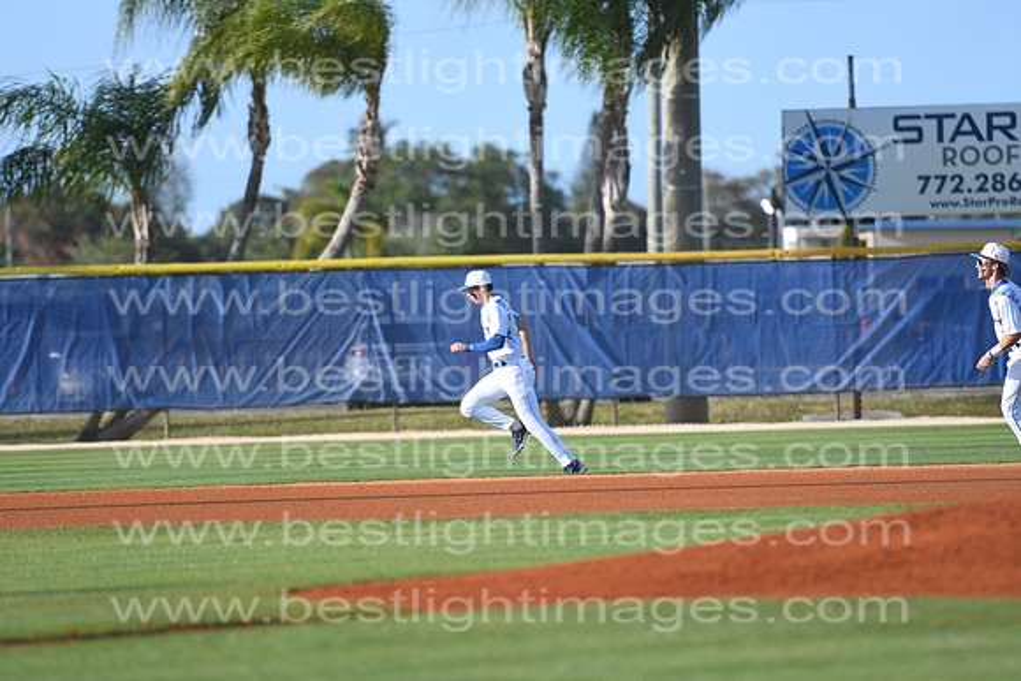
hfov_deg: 6.9
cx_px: 510
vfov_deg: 4.6
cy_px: 340
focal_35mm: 300
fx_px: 8510
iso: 100
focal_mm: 200
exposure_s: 1/1250
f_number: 2.8
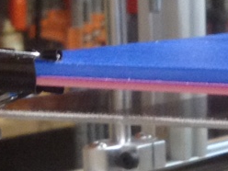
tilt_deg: -17.4
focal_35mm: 230
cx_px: 222
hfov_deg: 8.6
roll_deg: +1.1
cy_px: 367
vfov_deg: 6.2
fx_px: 1515
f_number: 2.4
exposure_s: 1/20
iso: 125
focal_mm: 4.28
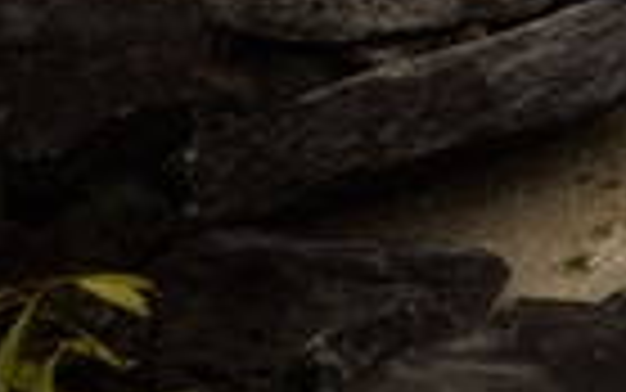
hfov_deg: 12.3
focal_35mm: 88
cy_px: -635
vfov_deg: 11.4
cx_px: 1783
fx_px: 1502
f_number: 4
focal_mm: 10
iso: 100
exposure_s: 1/40
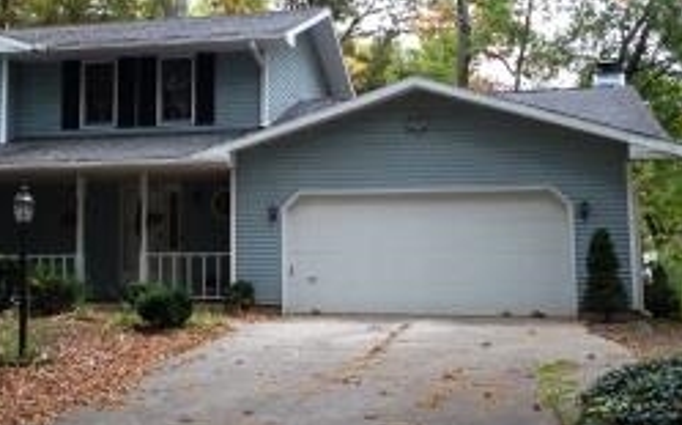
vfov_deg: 20.5
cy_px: 126
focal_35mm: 63
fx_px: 1170
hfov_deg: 32.2
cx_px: 211
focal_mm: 4.13
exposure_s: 1/120
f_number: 2.4
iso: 125
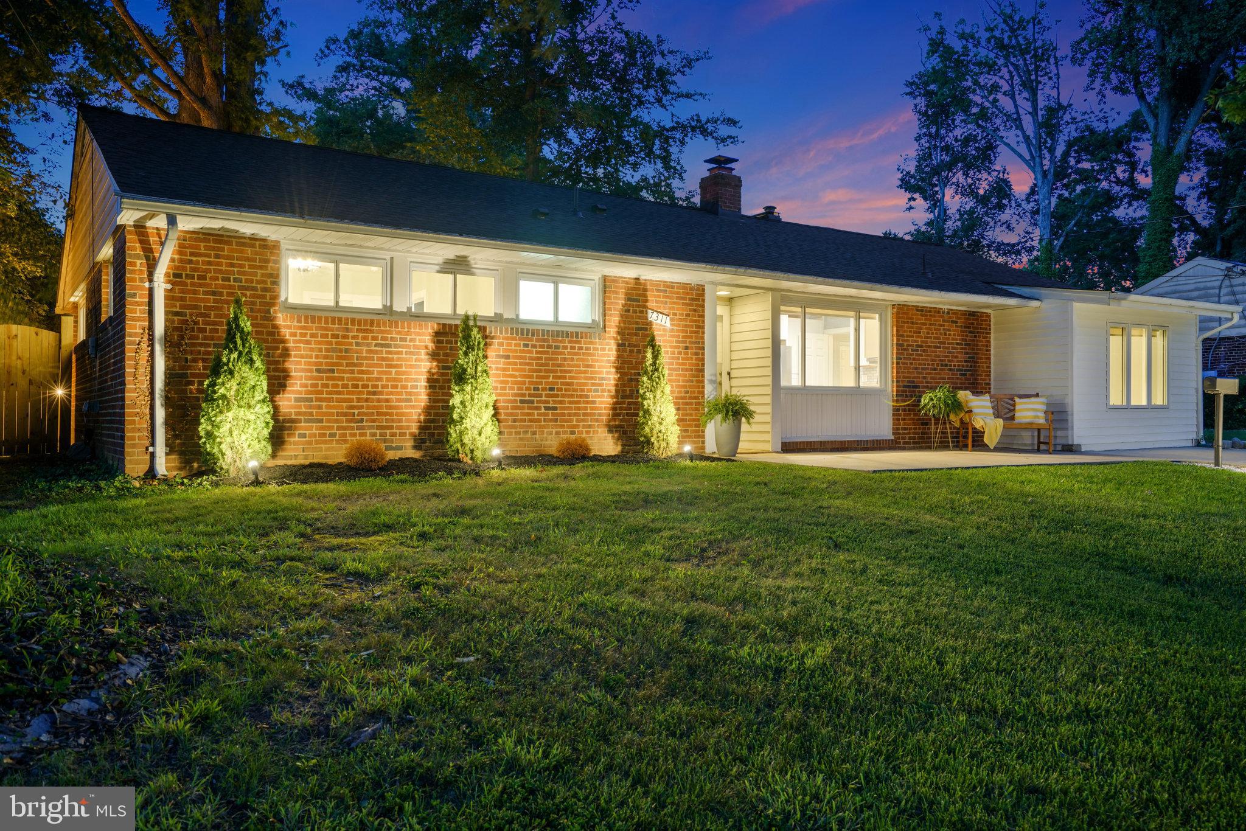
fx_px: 935
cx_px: 623
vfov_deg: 47.9
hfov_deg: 67.4
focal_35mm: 27
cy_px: 416
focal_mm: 27
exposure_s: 2
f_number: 8
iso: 400
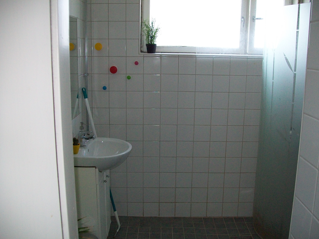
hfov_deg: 51.4
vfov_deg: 39.7
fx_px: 332
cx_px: 160
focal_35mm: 36
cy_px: 120
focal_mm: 6
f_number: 2.7
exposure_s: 1/125
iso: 200
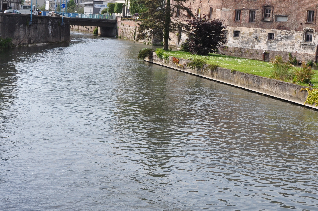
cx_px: 187
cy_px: 102
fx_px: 697
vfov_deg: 17.2
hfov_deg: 25.7
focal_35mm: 79
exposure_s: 1/400
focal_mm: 30
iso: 400
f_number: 11
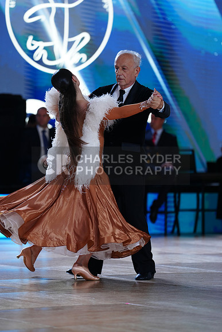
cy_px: 166
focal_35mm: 200
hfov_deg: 6.9
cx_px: 111
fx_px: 1849
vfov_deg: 10.3
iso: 640
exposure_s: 1/500
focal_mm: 200
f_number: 2.8
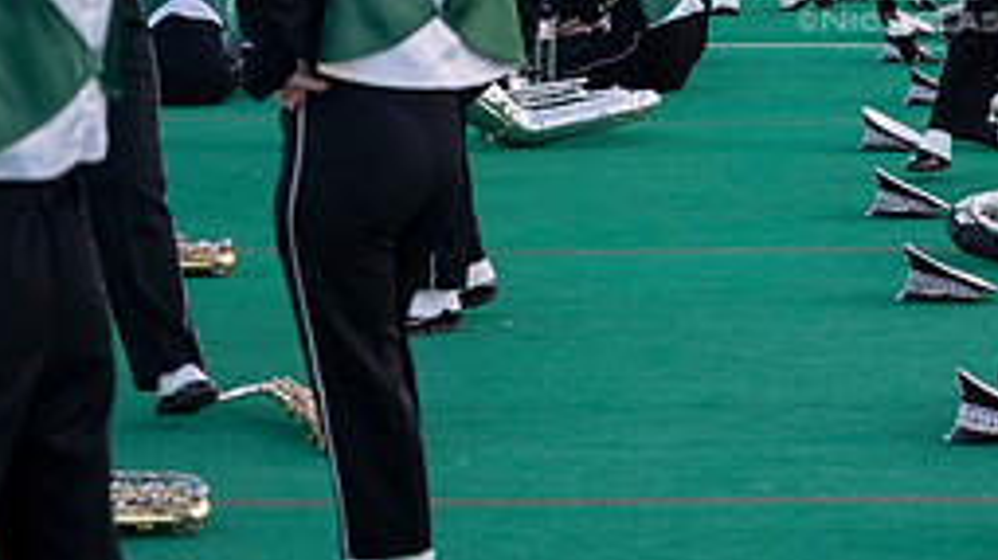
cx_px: 959
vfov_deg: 7.2
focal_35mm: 167
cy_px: -157
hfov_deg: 12.8
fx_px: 4416
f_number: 4
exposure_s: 1/3200
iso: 2000
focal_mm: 70
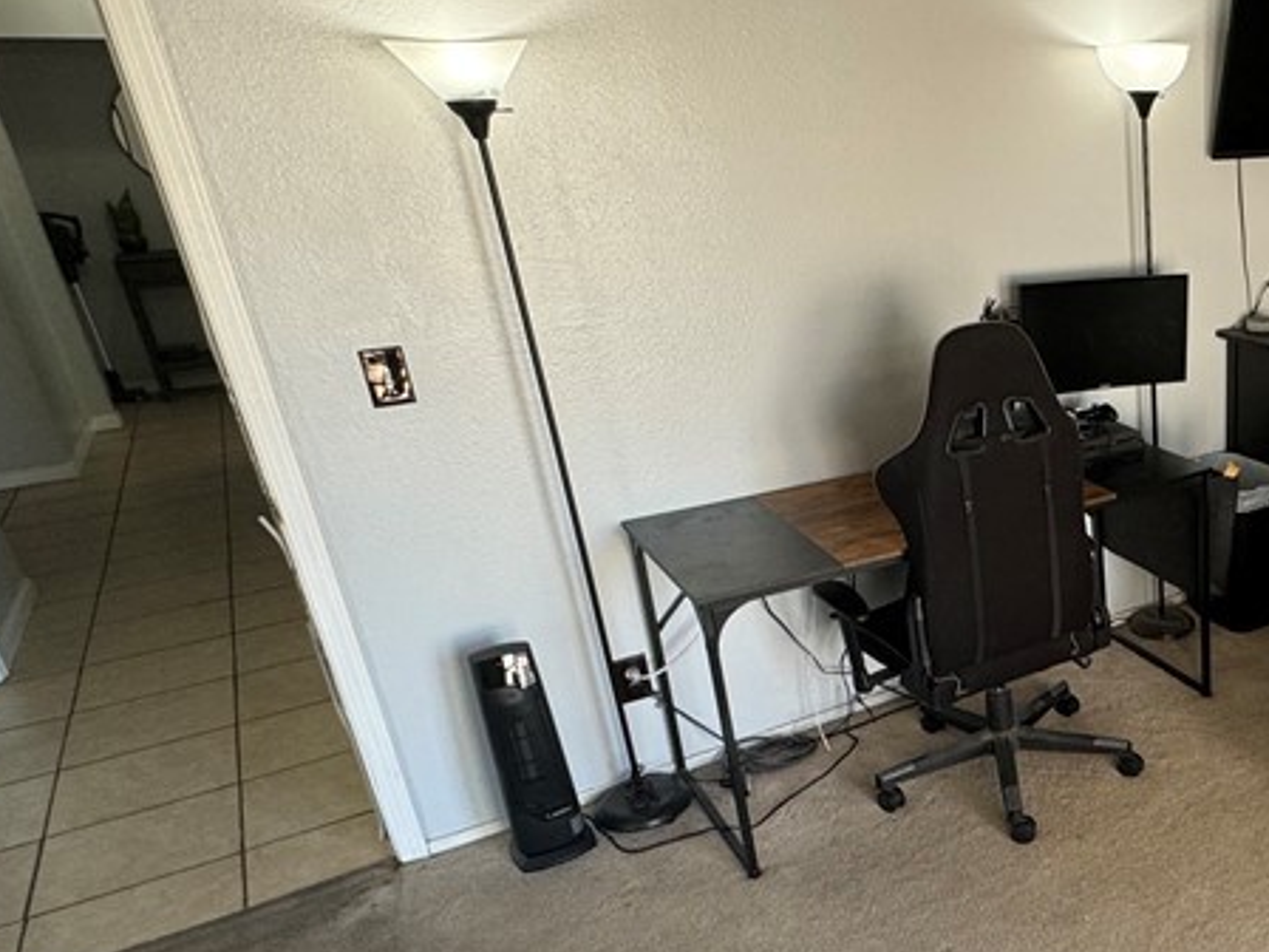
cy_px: 578
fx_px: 1173
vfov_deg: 43.9
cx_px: 1184
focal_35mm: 32
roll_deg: +1.3
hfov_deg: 49.4
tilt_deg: -24.0
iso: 200
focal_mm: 2.22
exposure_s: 1/120
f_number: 2.2
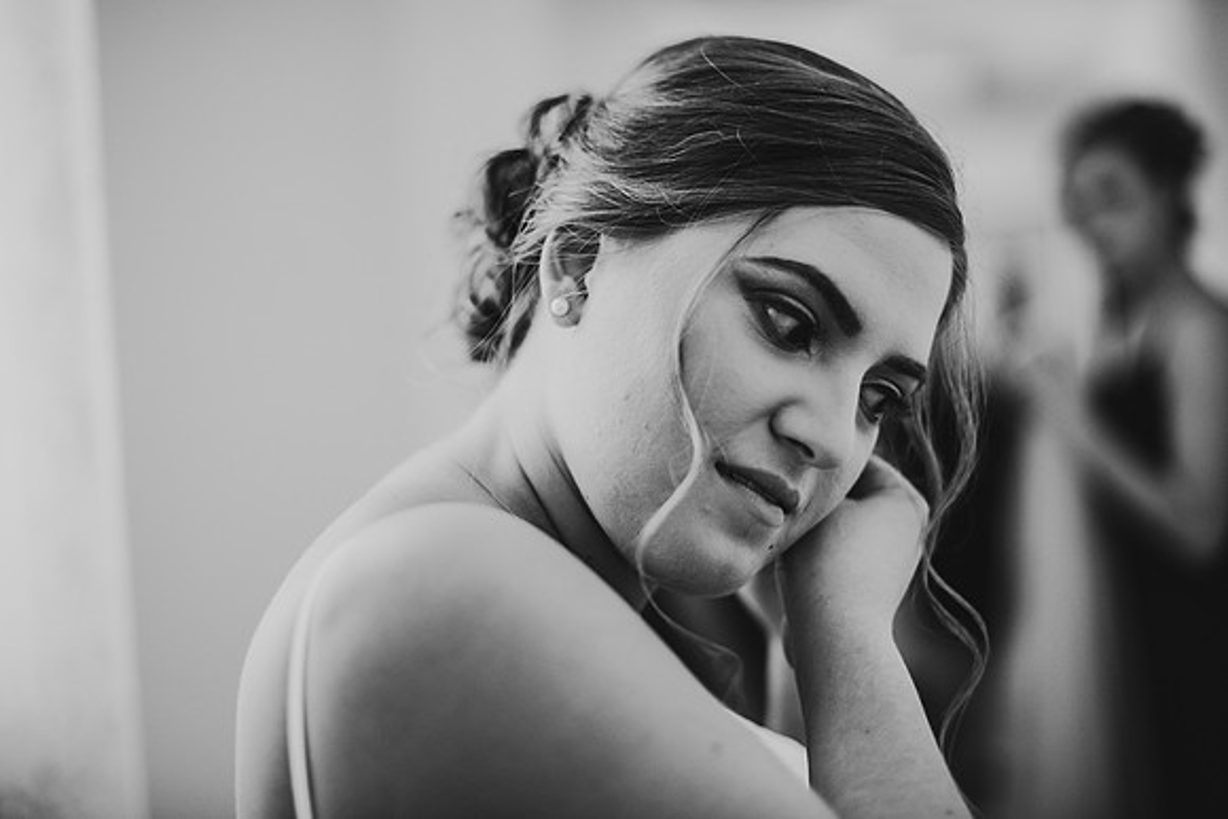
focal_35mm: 50
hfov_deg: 39.6
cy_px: 410
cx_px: 614
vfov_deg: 27.0
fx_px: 1706
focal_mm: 50
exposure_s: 1/200
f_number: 1.4
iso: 200
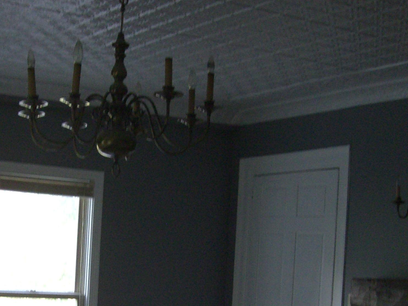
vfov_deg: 18.9
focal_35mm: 77
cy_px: 264
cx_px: 166
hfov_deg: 25.3
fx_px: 907
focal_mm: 6.2
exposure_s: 1/100
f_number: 2.7
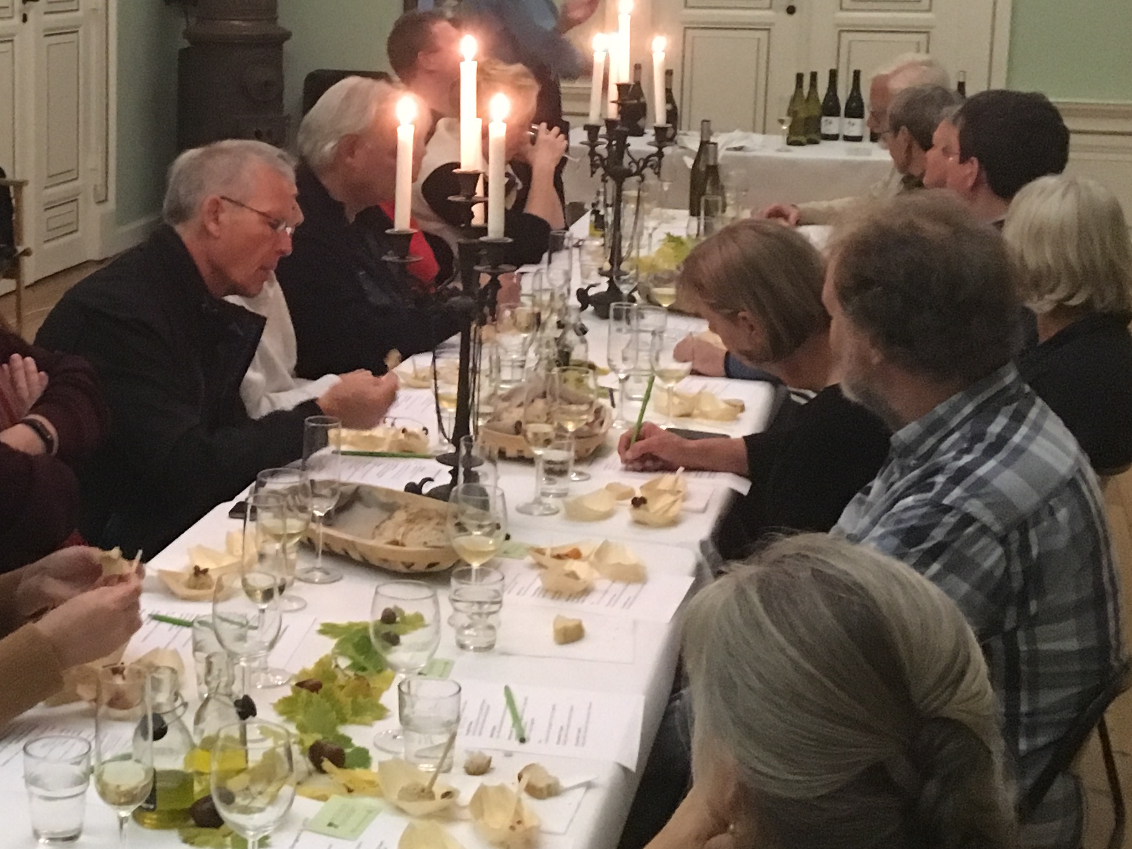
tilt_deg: -9.1
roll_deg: +0.4
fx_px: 2093
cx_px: 205
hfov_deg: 29.5
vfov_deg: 22.8
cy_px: 245
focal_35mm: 64
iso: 320
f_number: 2.2
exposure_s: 1/17
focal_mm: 4.15
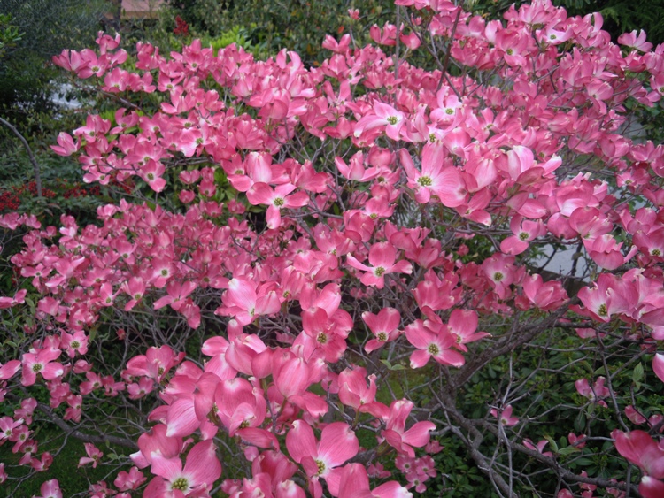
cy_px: 249
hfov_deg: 63.4
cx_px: 332
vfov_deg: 49.8
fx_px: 537
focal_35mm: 28
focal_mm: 5
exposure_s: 1/640
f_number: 2.7
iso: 100
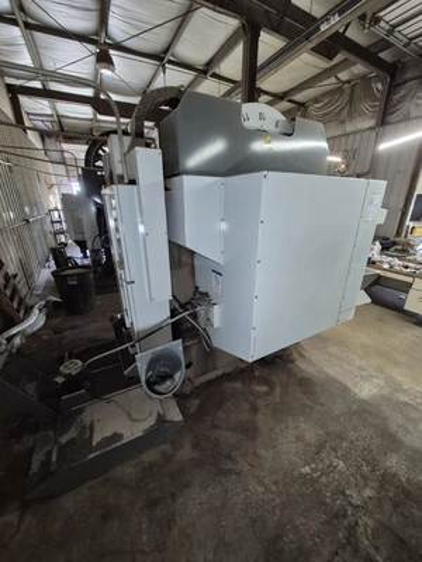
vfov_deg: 106.2
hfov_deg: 89.9
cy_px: 281
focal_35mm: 13
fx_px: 211
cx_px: 211
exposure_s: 1/60
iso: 500
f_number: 2.2
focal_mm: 1.74
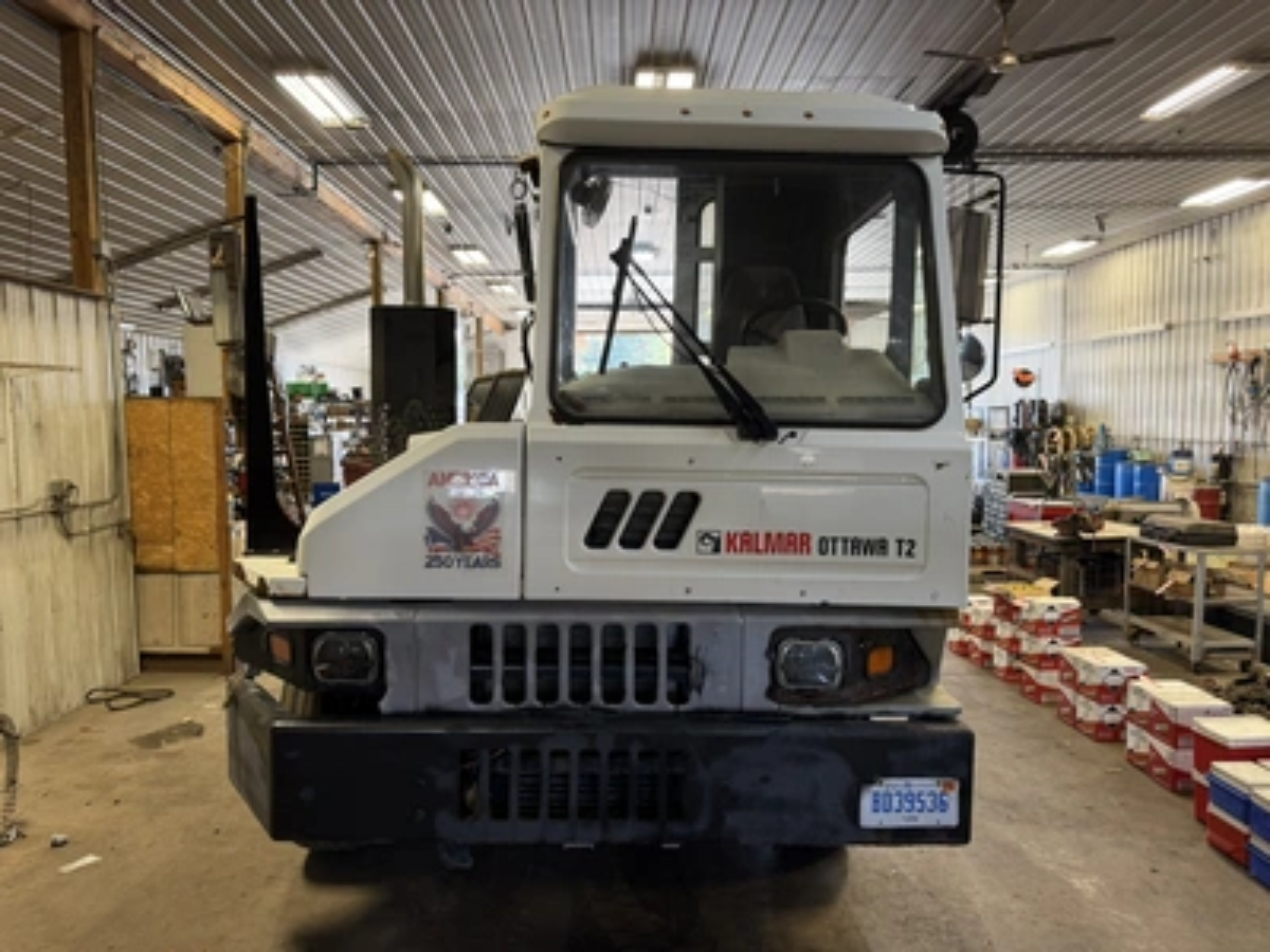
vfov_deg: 56.8
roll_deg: +0.3
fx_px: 881
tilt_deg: -1.1
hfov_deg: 71.6
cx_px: 635
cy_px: 476
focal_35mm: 24
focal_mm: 6.76
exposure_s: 1/60
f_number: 1.78
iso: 125
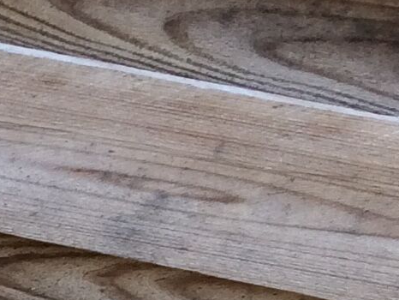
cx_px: -650
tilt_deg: -45.9
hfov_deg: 8.6
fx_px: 2341
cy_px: 675
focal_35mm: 203
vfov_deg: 7.0
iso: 32
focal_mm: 4.15
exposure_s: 1/100
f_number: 2.2
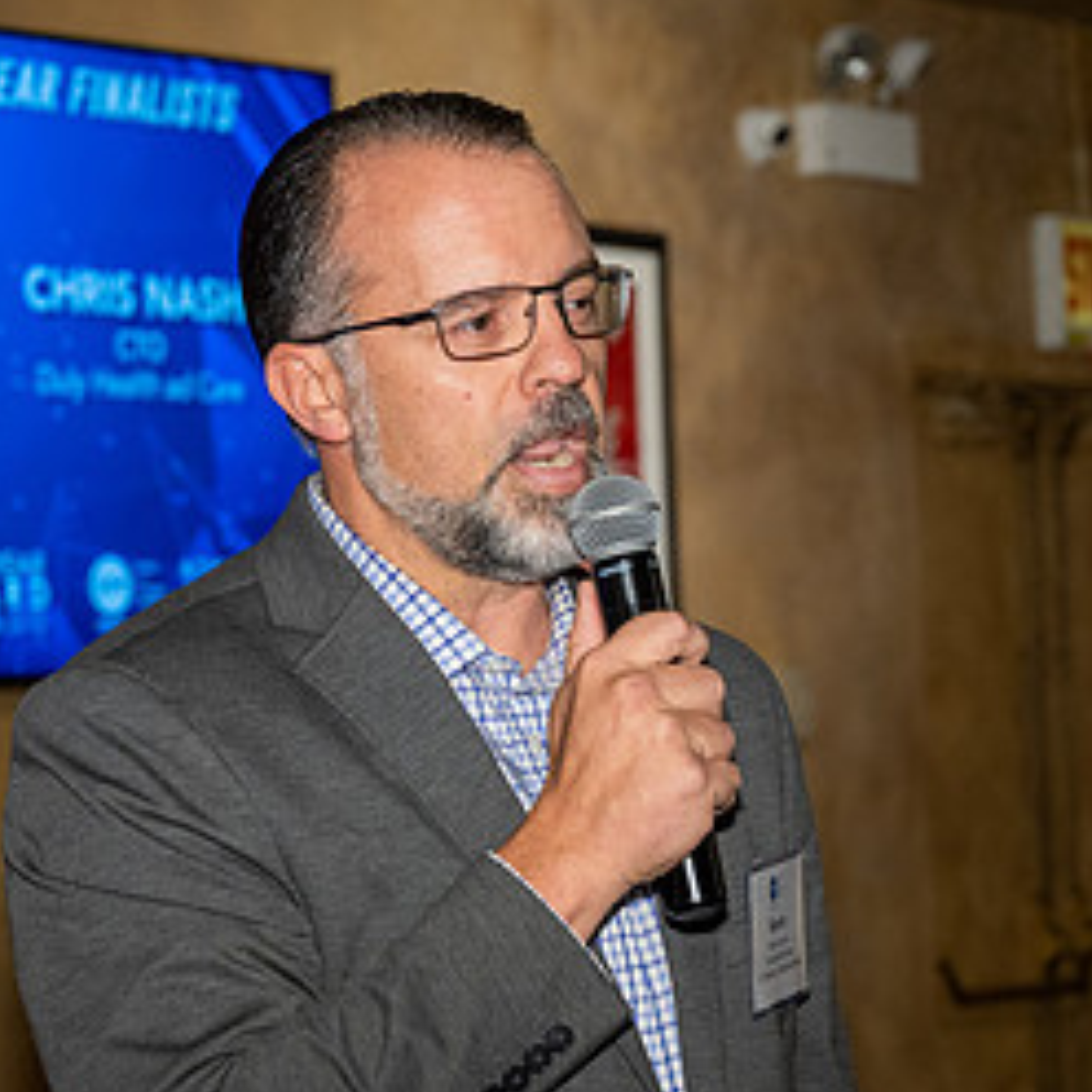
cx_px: 445
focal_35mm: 117
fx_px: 4176
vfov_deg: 14.9
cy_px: 445
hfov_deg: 14.9
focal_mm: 59
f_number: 4
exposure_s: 1/160
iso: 2500
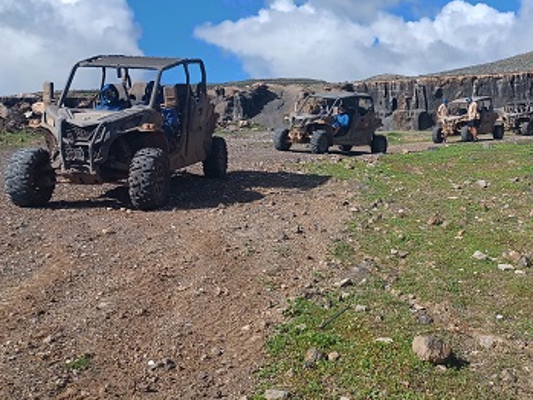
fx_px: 662
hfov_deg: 42.7
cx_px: 388
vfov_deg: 33.5
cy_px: 168
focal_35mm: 43
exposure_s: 1/595
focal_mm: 4.6
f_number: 1.8
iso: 32
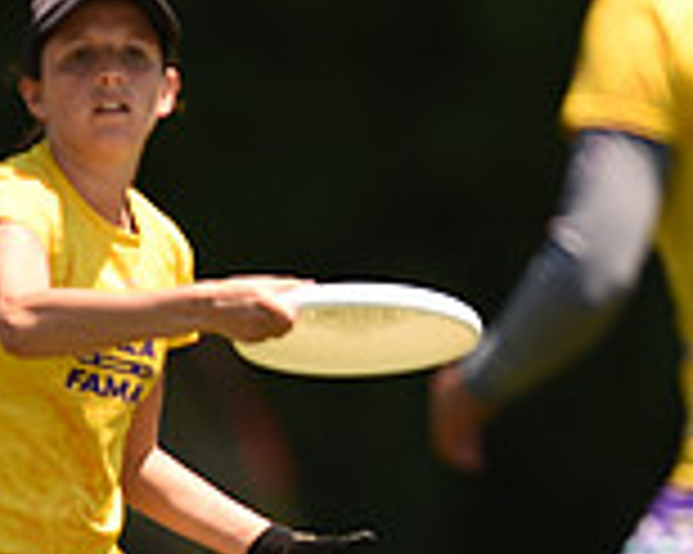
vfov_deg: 1.1
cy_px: 615
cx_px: -58
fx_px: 29024
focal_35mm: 1416
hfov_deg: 1.4
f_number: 2.8
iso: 100
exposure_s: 1/1000
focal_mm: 400
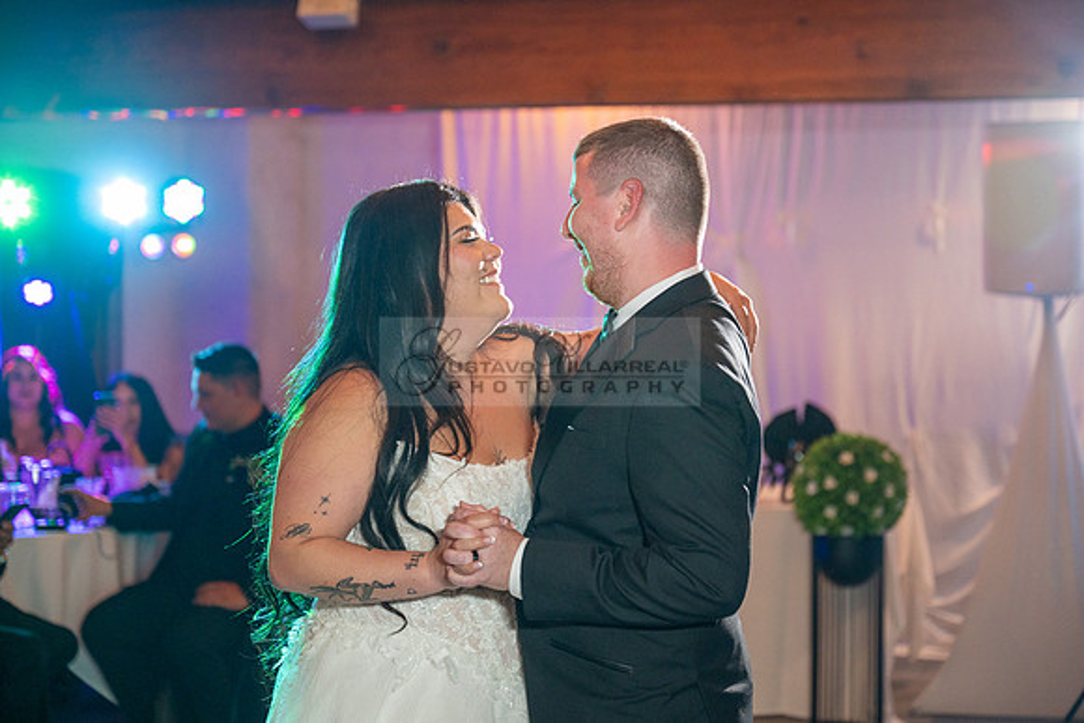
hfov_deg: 28.8
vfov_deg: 19.5
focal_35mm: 70
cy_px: 362
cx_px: 542
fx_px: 2108
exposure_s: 1/125
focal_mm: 70
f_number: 2.8
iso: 800
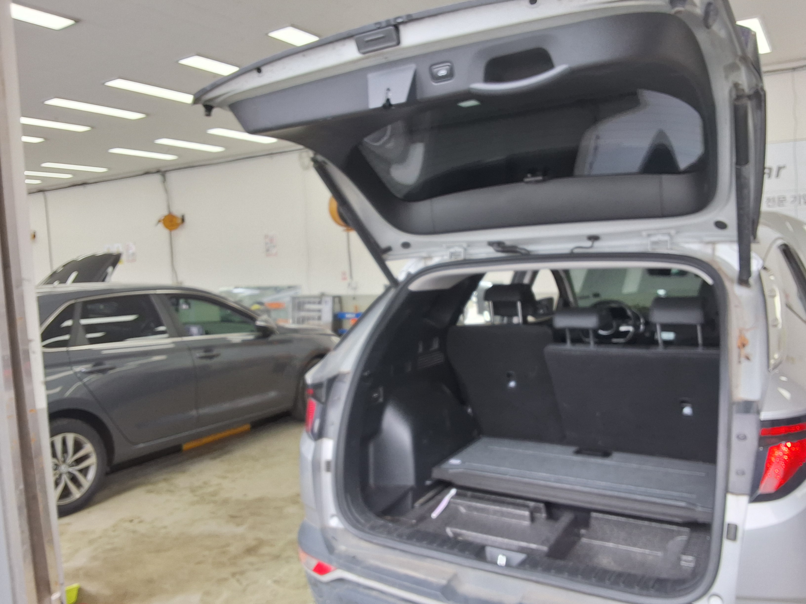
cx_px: 403
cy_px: 302
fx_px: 652
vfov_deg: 49.7
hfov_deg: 63.4
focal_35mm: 28
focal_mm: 2.91
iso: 32
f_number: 1.9
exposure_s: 1/126
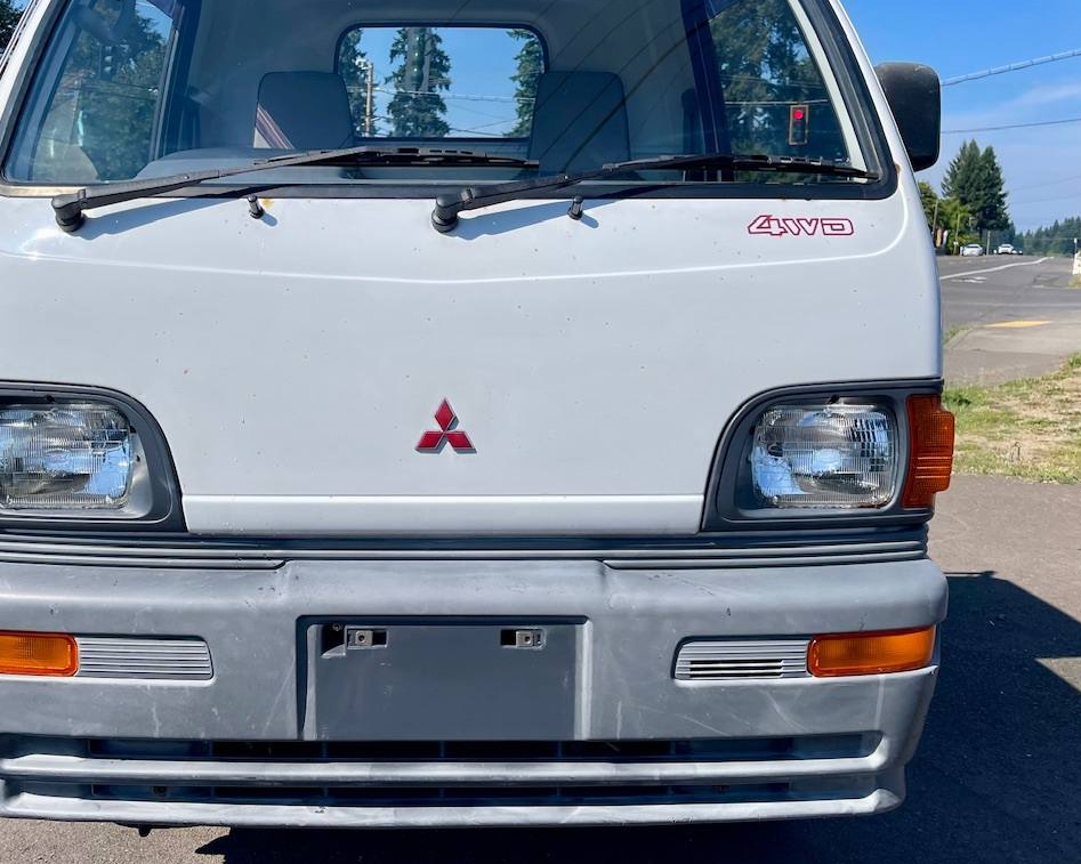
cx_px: 457
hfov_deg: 54.0
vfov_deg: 44.5
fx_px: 1055
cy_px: 403
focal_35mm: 33
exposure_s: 1/5618
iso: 32
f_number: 1.6
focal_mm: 5.1
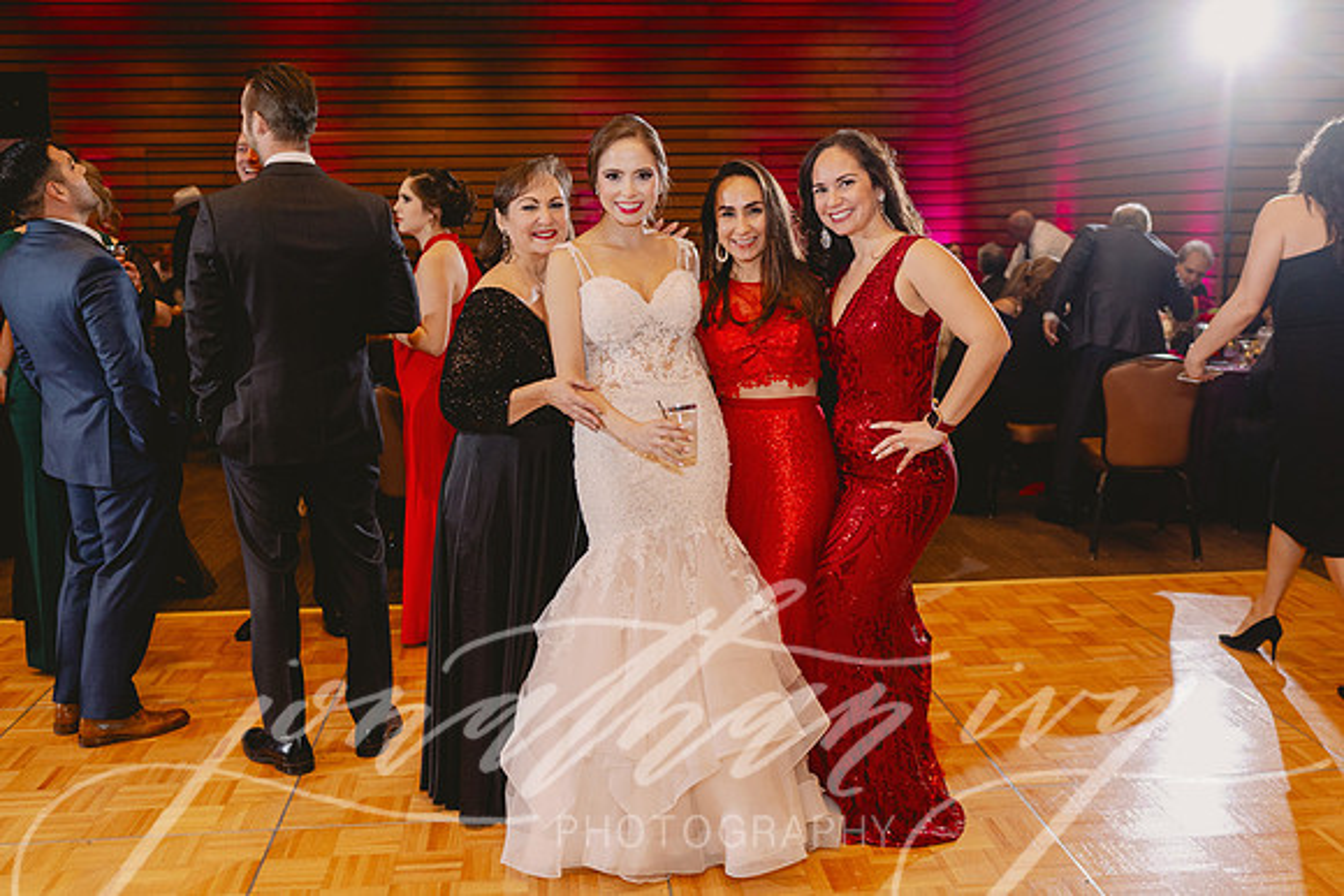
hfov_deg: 53.7
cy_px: 441
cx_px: 672
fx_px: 1326
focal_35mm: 36
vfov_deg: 37.4
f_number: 2.8
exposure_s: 1/125
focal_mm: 35
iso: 1600
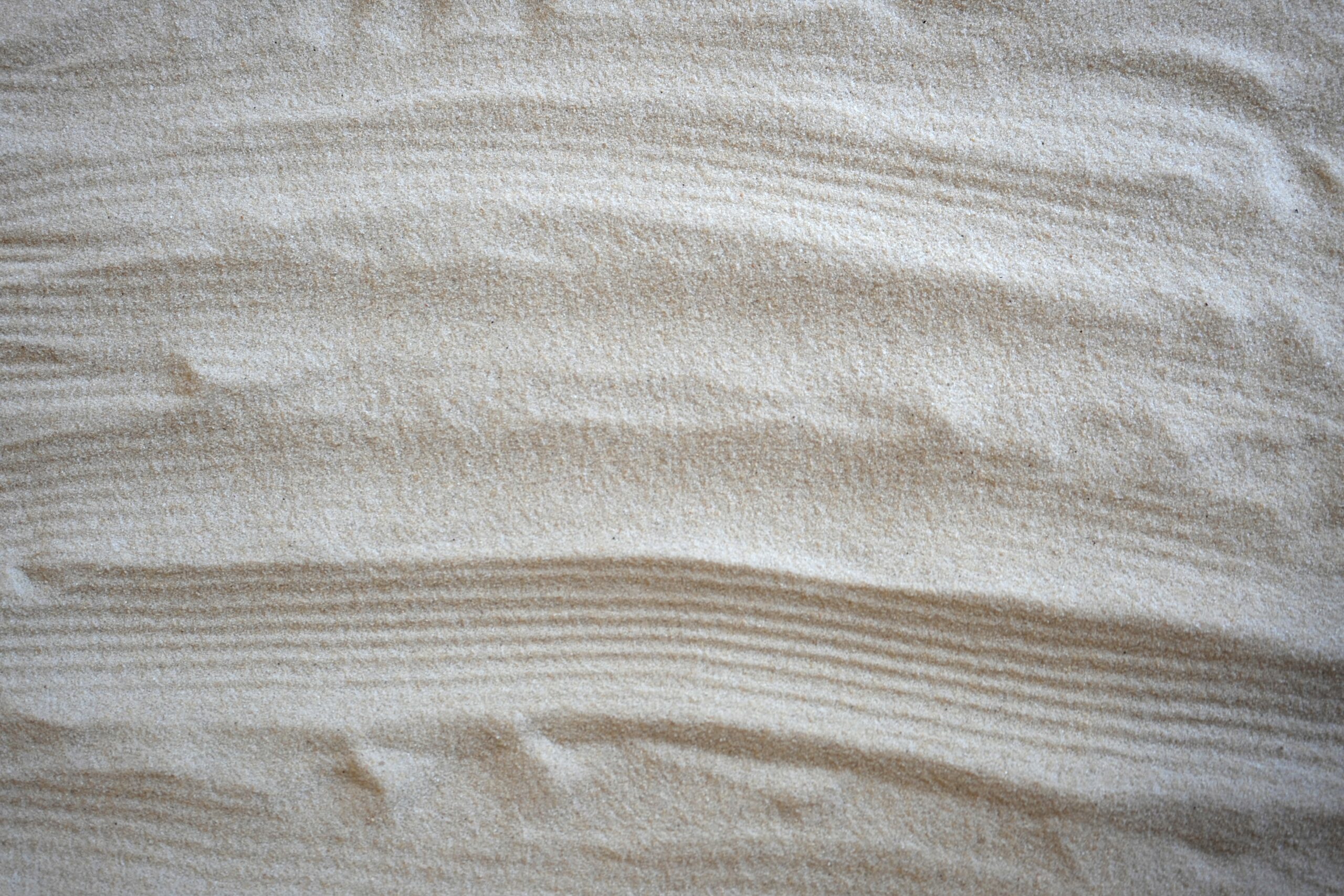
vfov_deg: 40.0
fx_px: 1232
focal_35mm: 33
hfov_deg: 57.2
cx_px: 672
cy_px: 448
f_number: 4
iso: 200
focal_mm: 33
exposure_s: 1/160
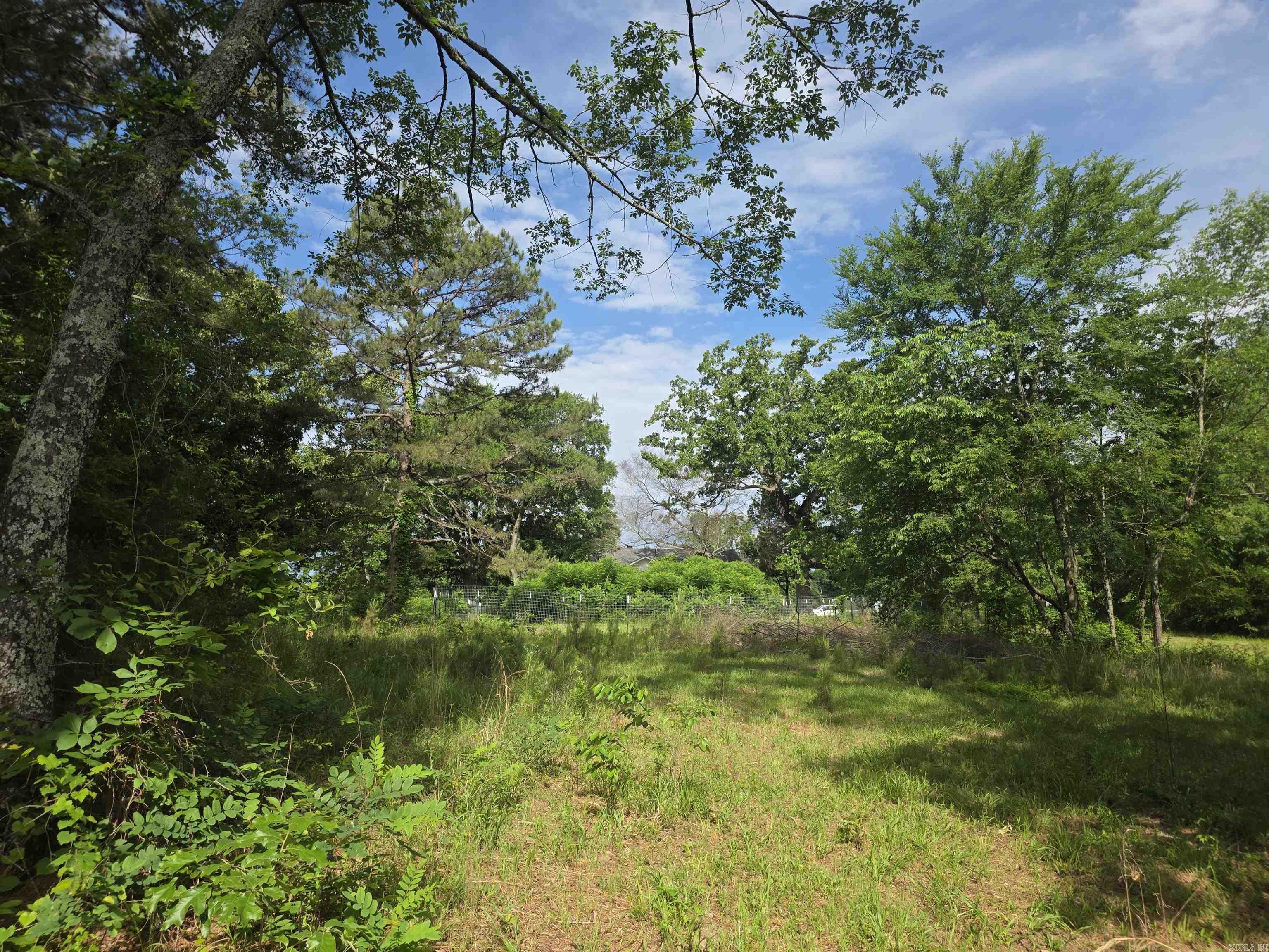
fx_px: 843
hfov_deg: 73.9
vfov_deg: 58.9
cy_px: 476
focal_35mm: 23
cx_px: 634
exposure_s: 1/3972
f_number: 1.7
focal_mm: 6.3
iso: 80
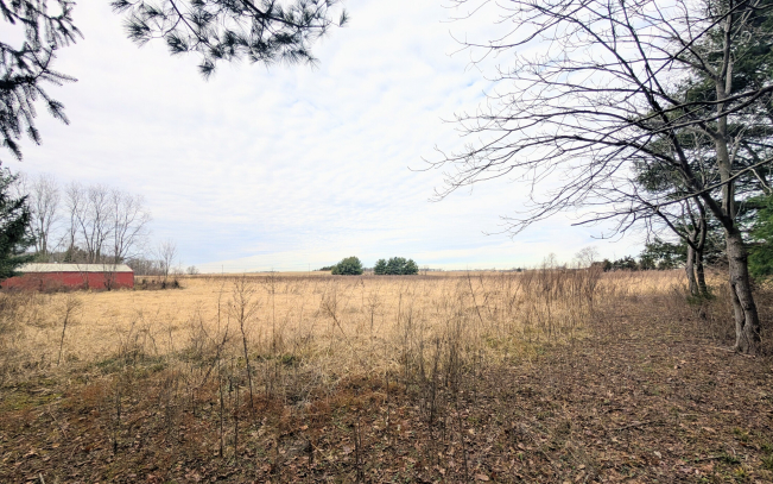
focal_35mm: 13
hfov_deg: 109.4
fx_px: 274
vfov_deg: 82.5
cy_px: 269
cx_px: 386
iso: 65
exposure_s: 1/1429
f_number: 1.7
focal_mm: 2.02
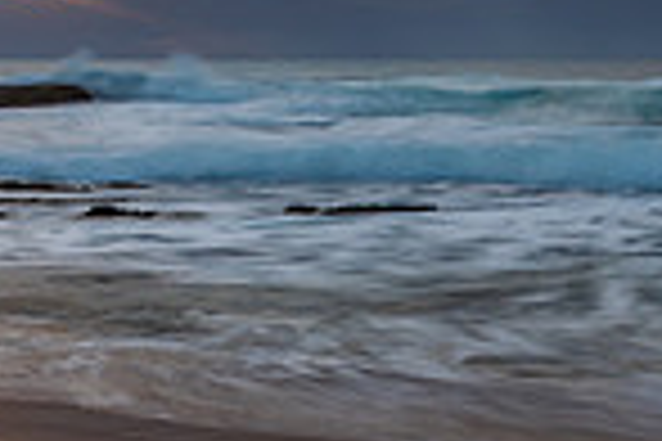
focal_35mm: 97
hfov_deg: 21.0
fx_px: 1784
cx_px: 338
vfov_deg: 13.0
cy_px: -298
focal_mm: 24
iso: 31
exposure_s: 1.3
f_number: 11
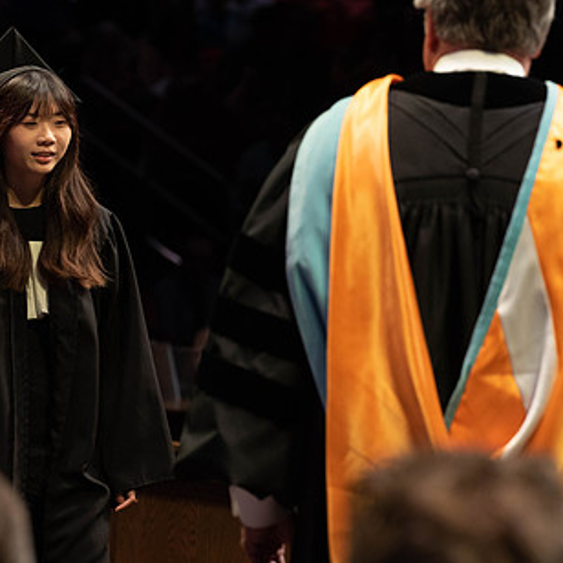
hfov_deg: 7.1
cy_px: 198
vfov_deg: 7.1
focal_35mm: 248
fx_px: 4563
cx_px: 138
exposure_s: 1/320
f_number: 4.5
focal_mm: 135
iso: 1600
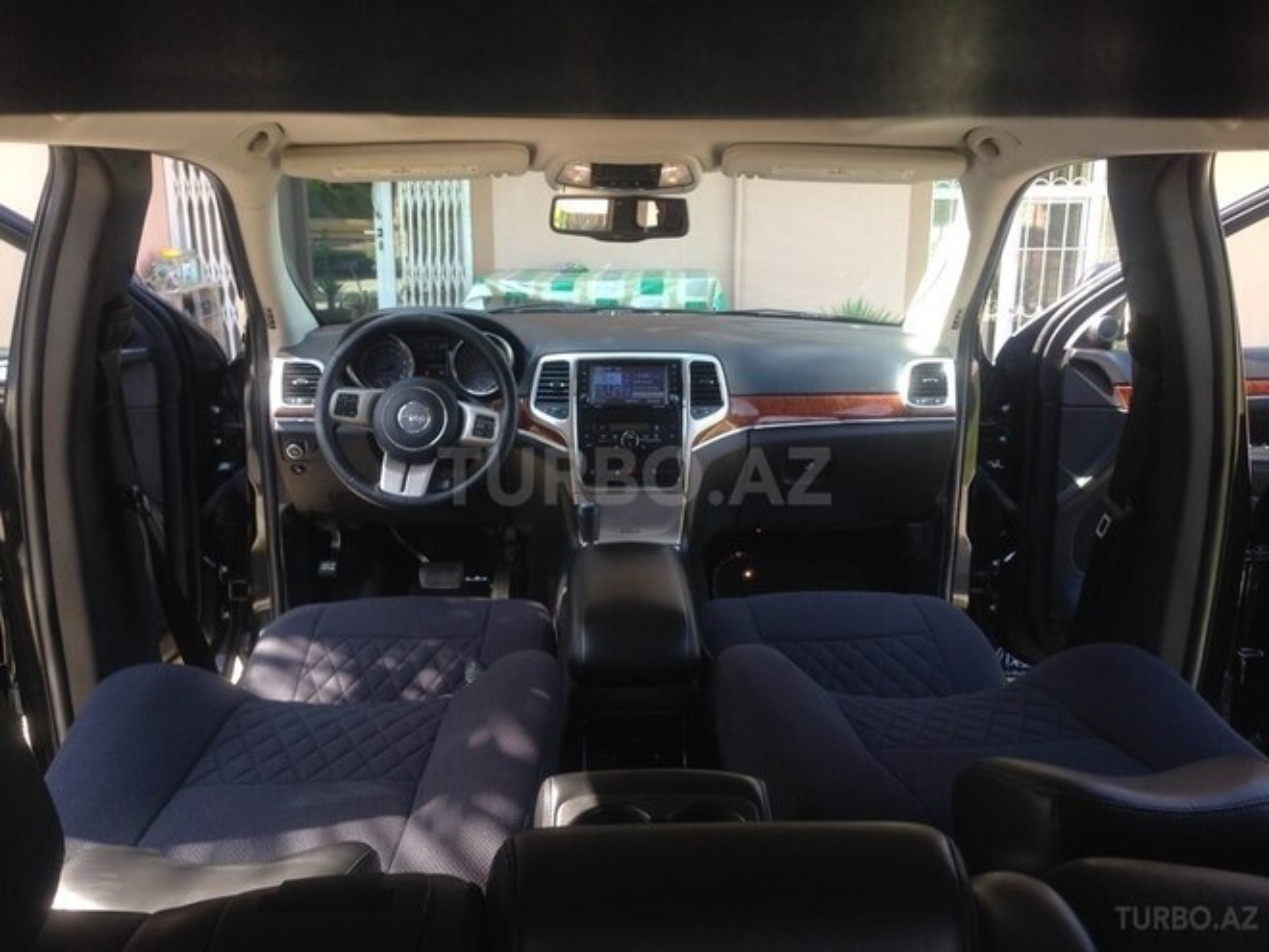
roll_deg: -2.6
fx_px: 1210
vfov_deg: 42.9
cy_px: 476
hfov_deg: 55.4
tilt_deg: -14.3
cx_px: 634
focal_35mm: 33
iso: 64
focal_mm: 4.12
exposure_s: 1/120
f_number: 2.4
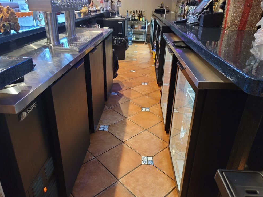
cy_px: 98
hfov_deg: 67.3
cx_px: 127
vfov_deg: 53.0
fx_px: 197
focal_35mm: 26
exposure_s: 1/40
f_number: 1.8
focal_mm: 7
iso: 640
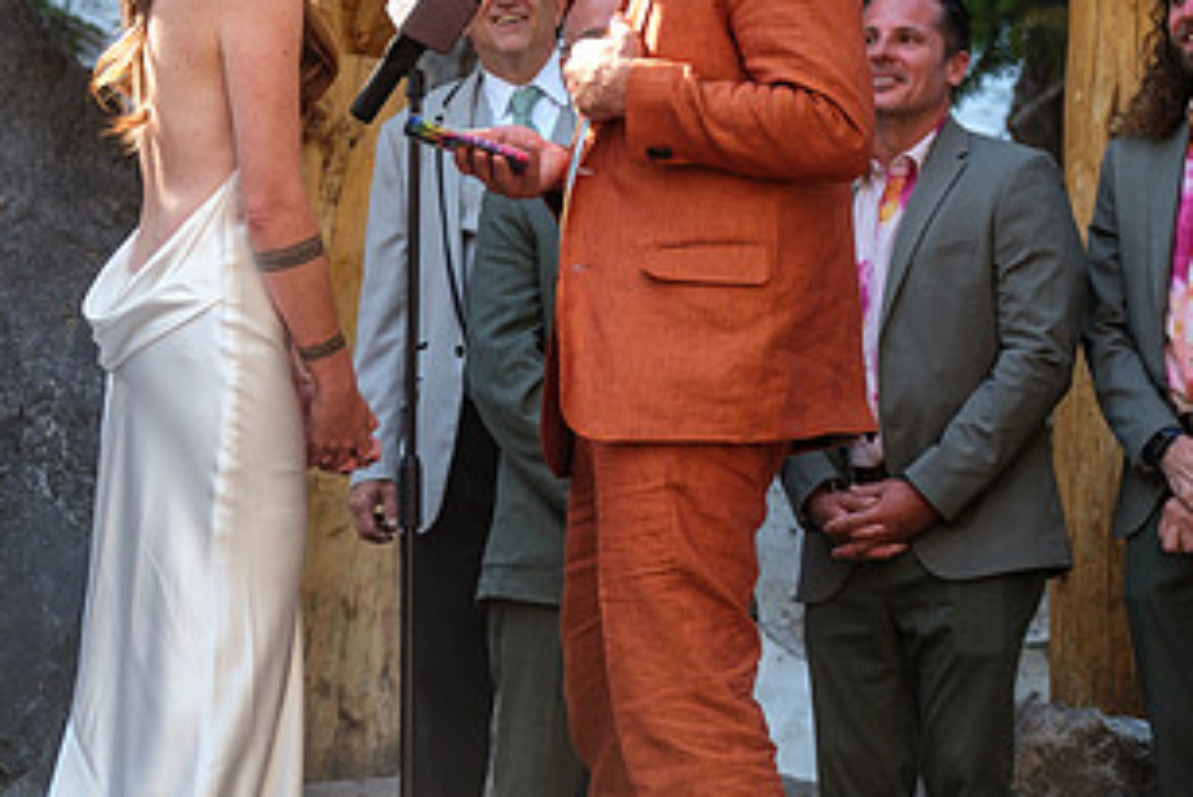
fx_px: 5072
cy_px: 395
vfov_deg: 9.0
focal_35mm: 153
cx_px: 389
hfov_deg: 13.4
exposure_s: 1/150
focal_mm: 54.1
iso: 400
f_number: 3.6
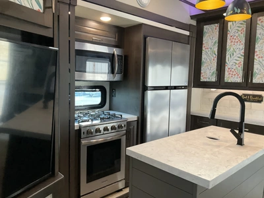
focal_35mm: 29
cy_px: 99
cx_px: 132
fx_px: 221
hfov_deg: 61.7
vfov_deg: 48.2
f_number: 1.8
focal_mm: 3
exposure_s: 1/60
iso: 125
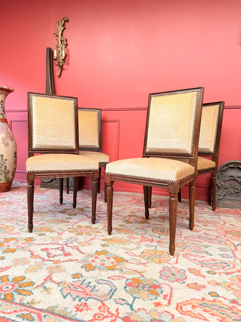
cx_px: 120
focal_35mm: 24
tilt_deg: -5.2
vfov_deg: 71.6
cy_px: 161
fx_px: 223
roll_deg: -0.9
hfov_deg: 56.8
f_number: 1.78
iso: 800
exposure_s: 1/60
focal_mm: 6.76
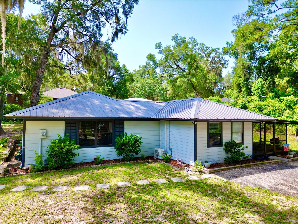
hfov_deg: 71.6
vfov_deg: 56.8
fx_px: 207
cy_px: 112
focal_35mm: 24
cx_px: 149
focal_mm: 6.72
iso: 110
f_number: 1.7
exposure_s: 1/1000
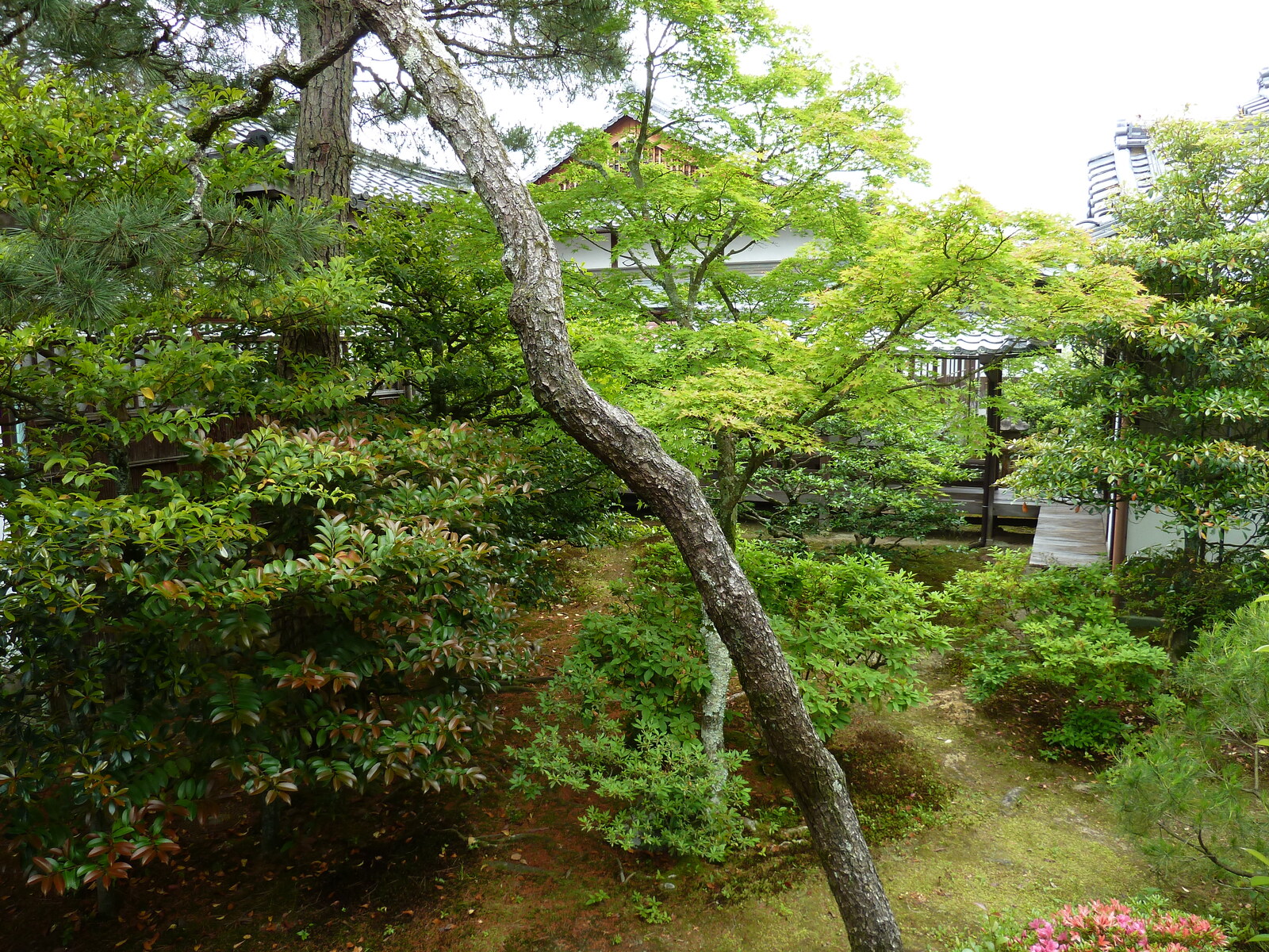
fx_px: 916
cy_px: 476
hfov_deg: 69.4
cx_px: 634
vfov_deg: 54.9
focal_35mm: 25
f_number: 3.3
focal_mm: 4.1
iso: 80
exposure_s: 1/50
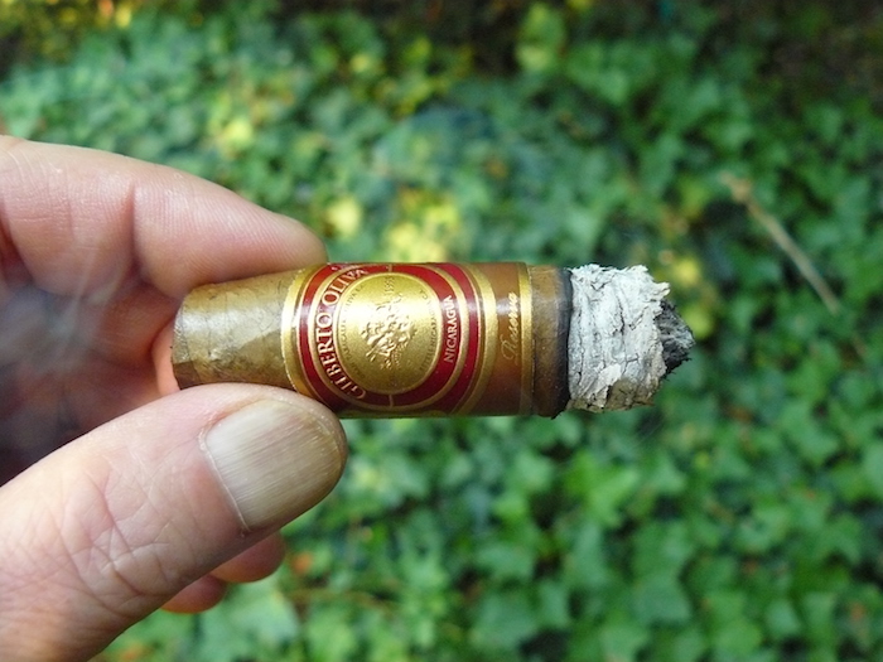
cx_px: 442
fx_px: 918
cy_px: 331
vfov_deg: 39.7
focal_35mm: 36
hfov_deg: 51.4
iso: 400
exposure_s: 1/125
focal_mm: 6
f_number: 2.8
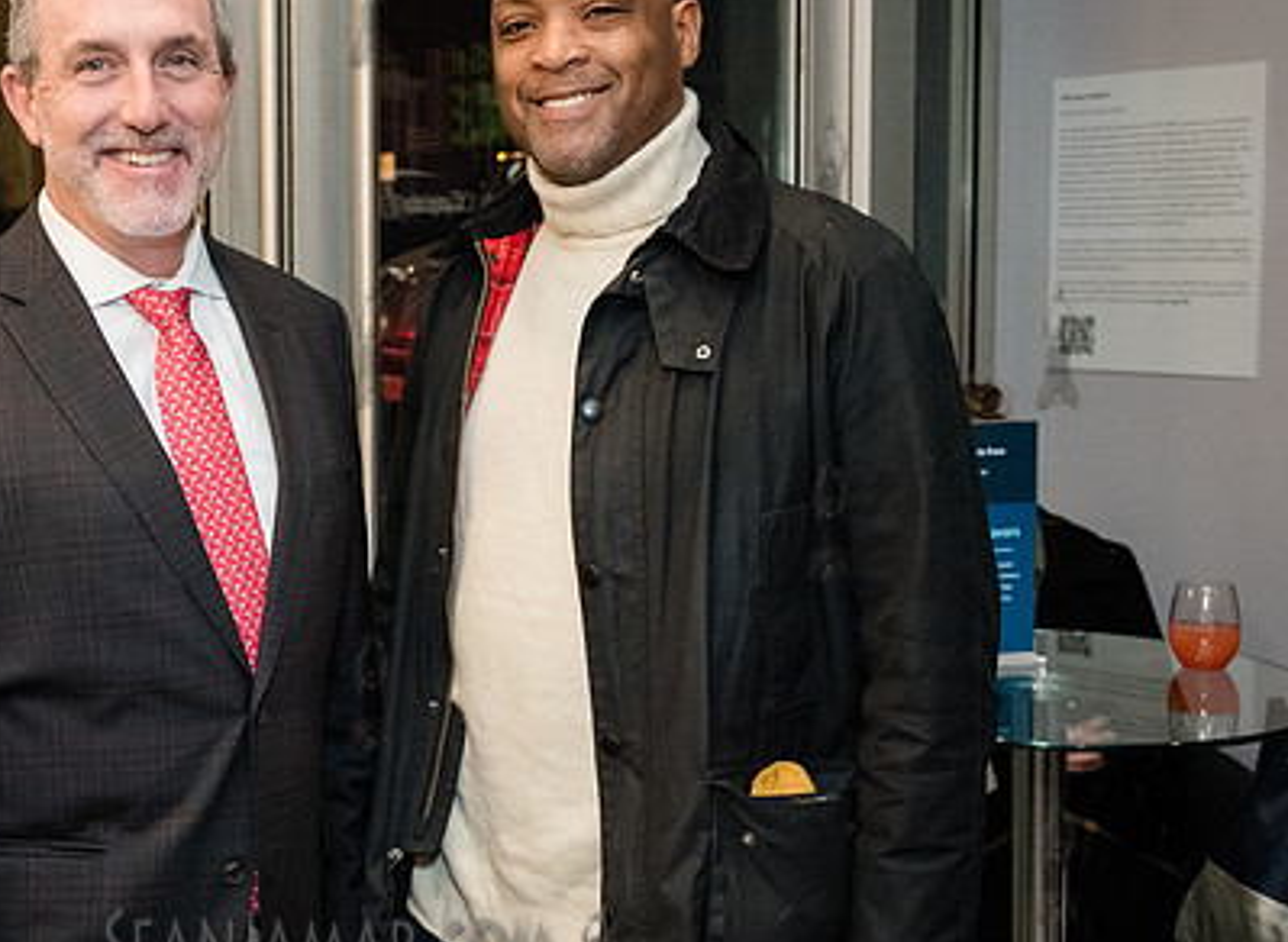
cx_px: 365
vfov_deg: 28.1
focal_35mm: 51
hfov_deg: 37.1
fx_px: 1881
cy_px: 426
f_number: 4
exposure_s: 1/200
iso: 6400
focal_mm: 29
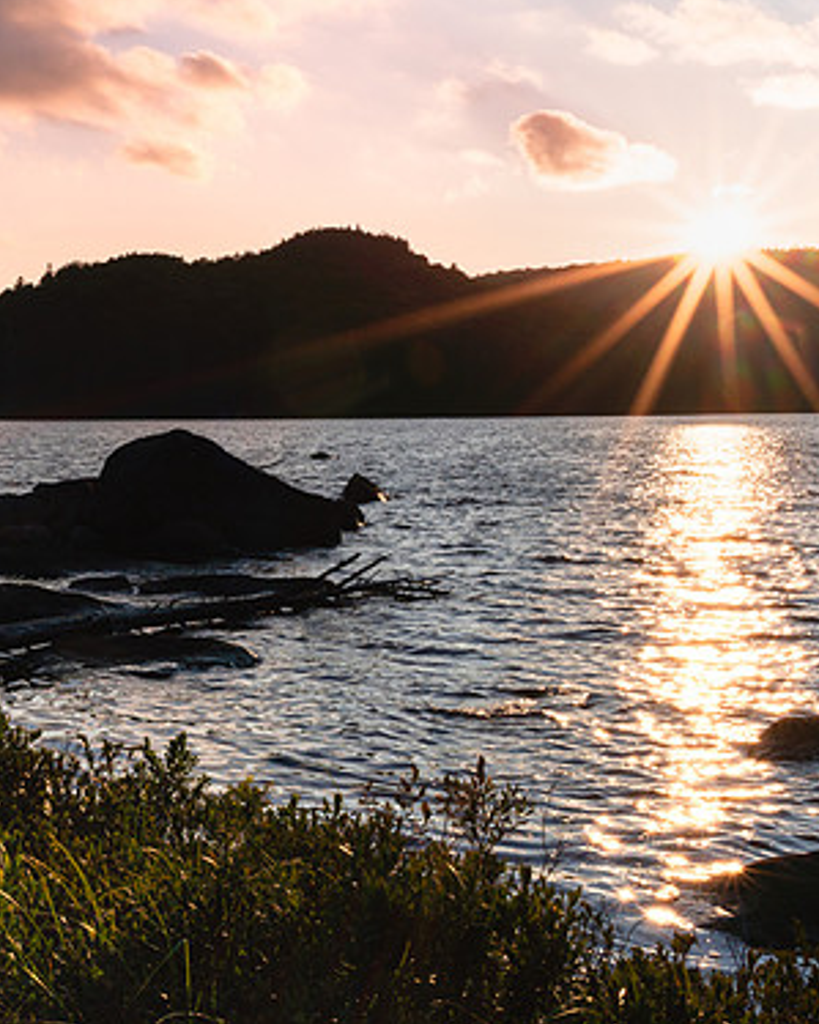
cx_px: 66
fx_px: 1607
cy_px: 508
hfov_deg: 27.5
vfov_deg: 35.4
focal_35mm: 53
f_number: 22
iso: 100
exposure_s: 1/125
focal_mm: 24
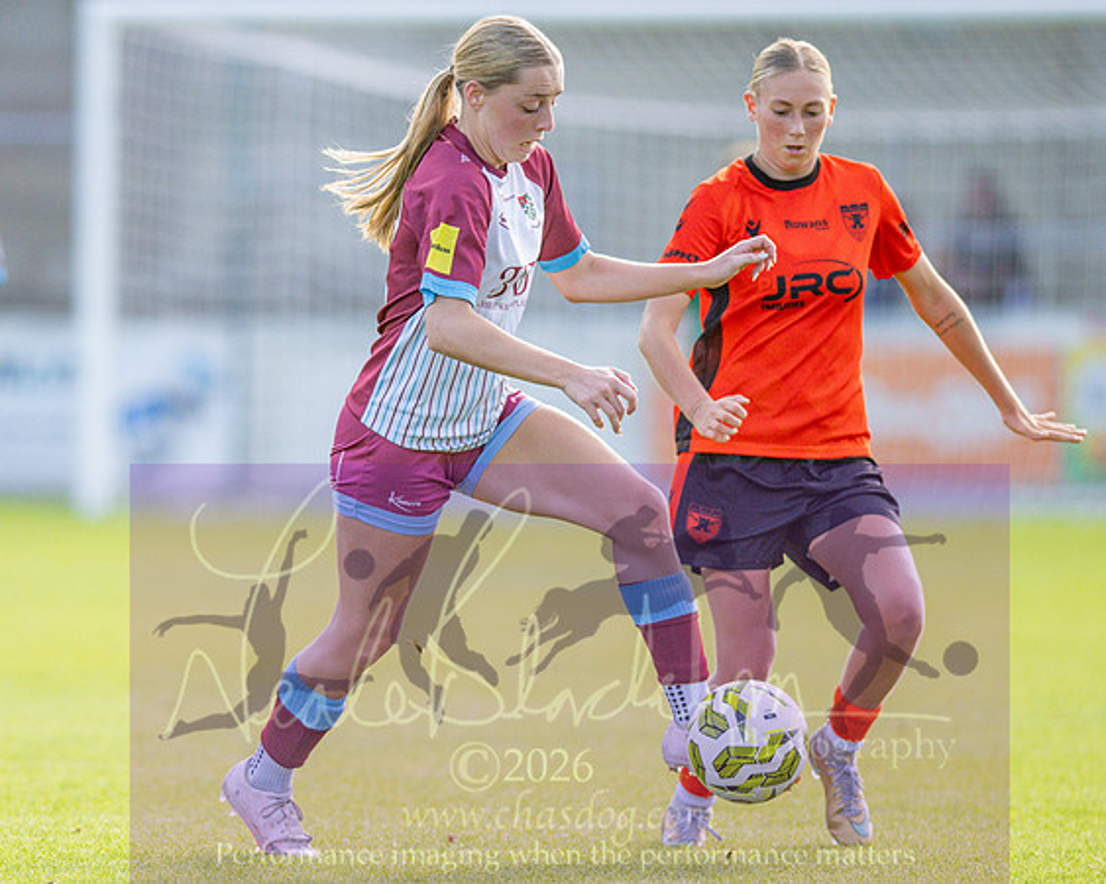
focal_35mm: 528
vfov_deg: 2.9
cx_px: 98
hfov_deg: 3.7
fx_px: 17266
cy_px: 449
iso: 1000
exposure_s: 1/3200
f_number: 2.8
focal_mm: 300
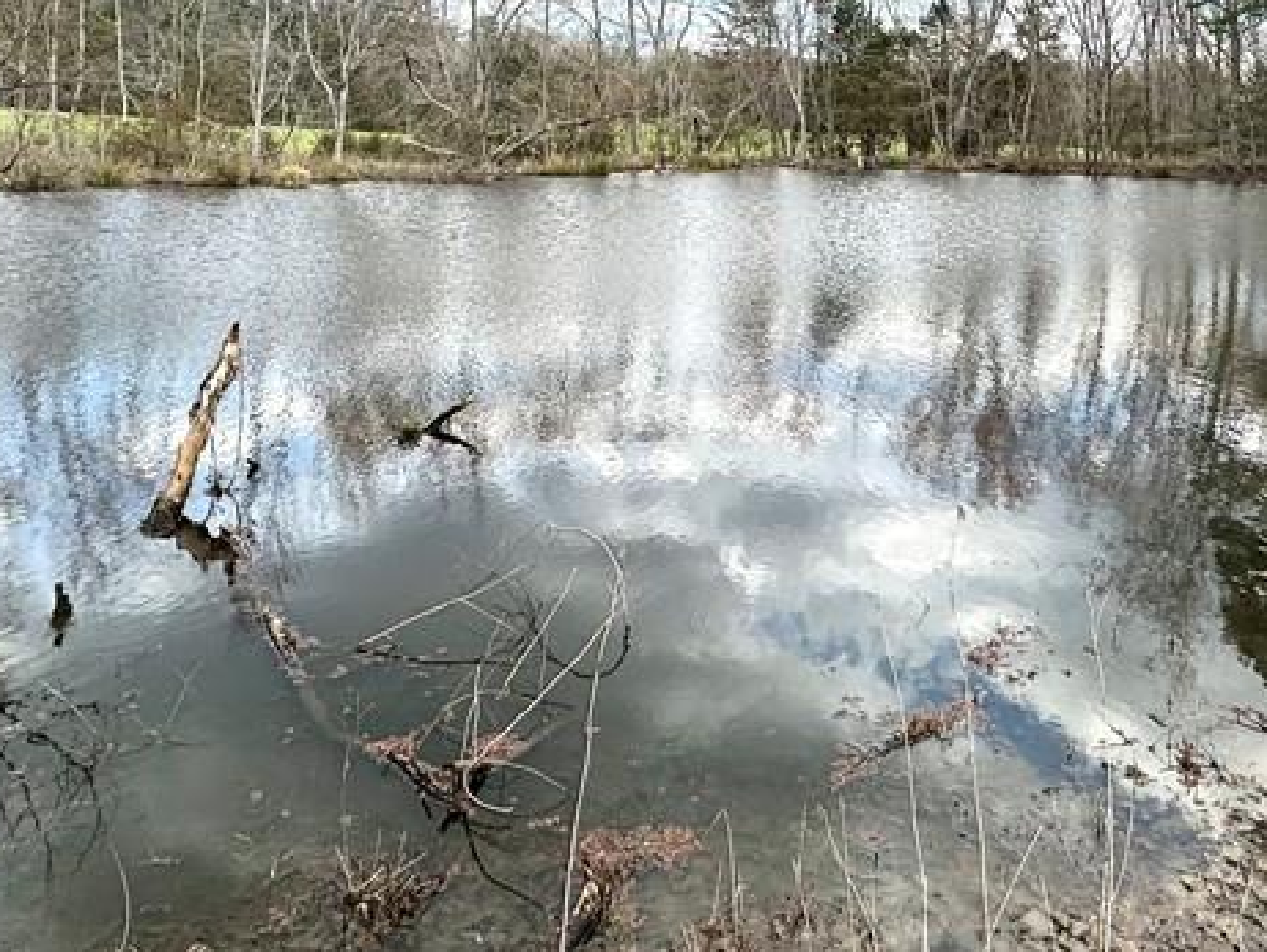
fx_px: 1135
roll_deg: -0.9
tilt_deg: -0.4
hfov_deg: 57.9
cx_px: 754
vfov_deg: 42.4
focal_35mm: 31
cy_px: 129
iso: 40
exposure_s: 1/1276
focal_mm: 2.22
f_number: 2.2
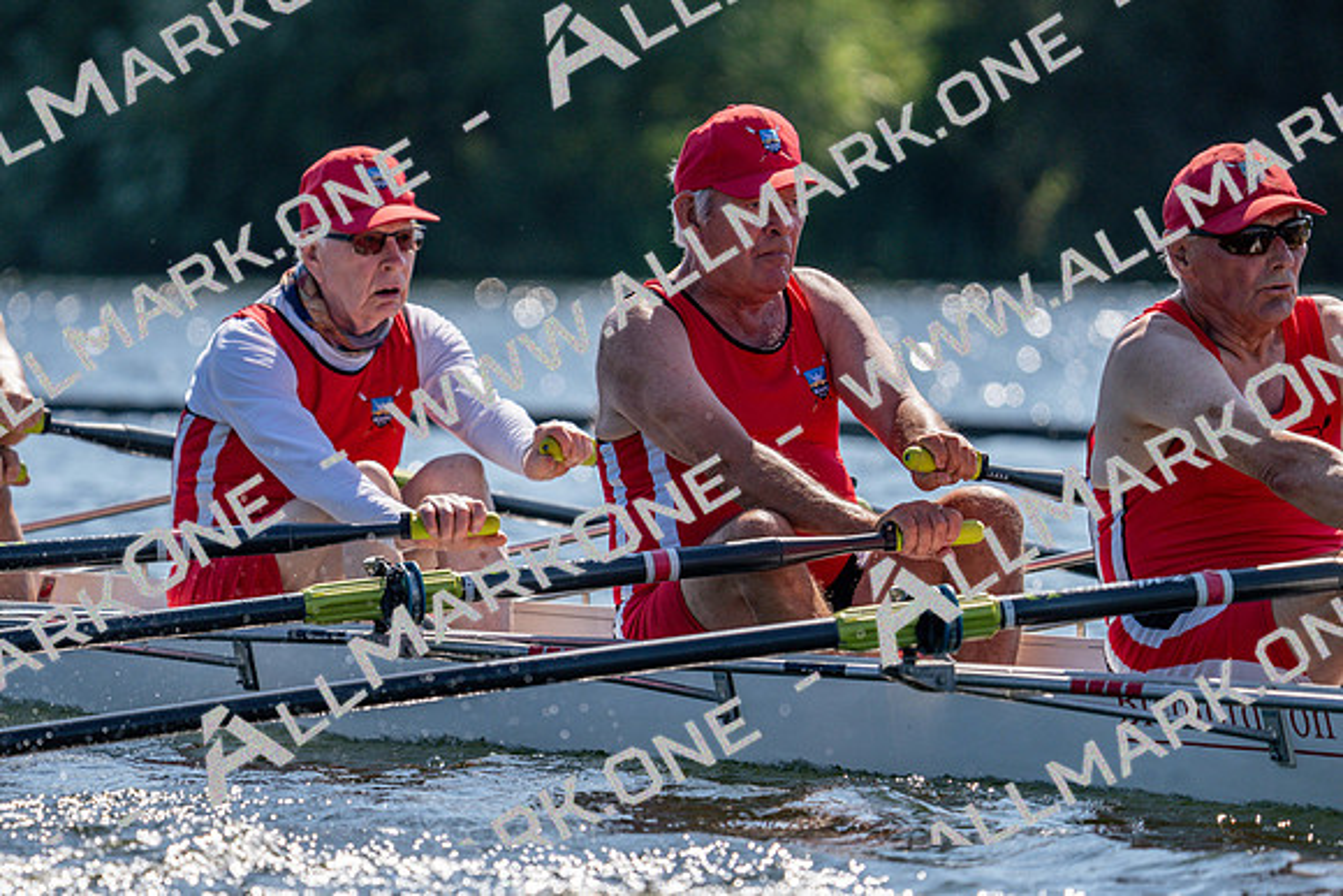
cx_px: 672
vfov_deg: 3.9
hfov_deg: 5.9
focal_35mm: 350
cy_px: 448
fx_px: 13059
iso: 250
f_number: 6.3
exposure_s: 1/1600
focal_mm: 350
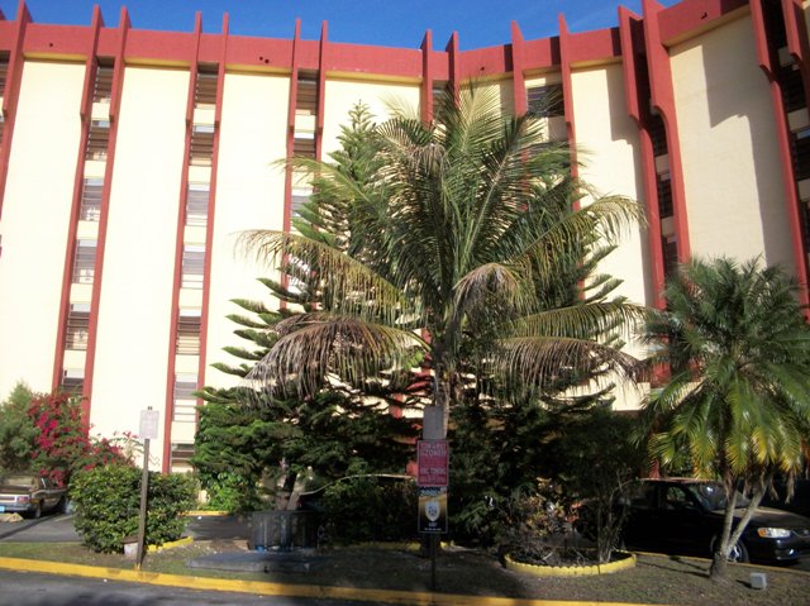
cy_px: 303
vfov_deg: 40.6
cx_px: 405
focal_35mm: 35
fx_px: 818
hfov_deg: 52.7
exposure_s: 1/320
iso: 200
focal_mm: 6.3
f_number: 8.8
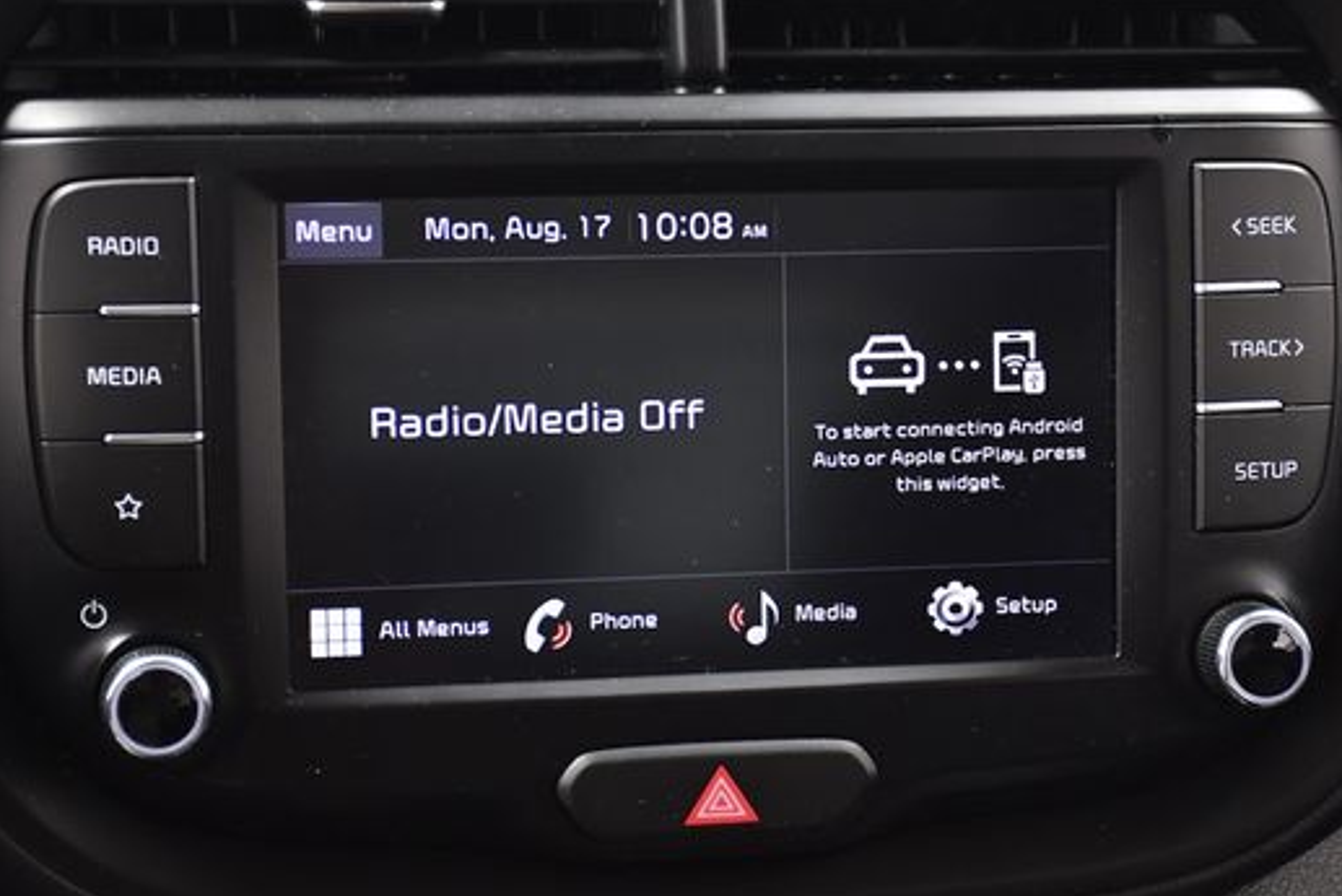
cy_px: 461
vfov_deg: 16.5
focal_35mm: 83
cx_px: 659
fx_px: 3095
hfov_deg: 24.5
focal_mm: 45
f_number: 4.5
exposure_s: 1/60
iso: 1250
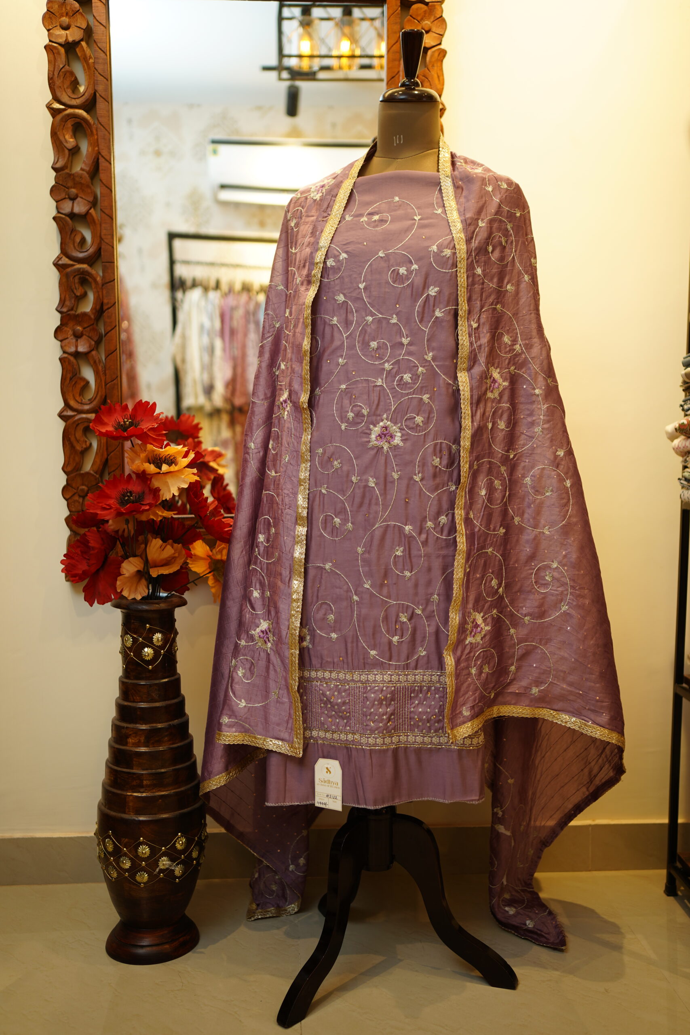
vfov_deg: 54.4
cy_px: 518
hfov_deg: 37.9
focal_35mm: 35
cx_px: 345
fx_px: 1006
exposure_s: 1/125
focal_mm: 35
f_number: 2
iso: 160
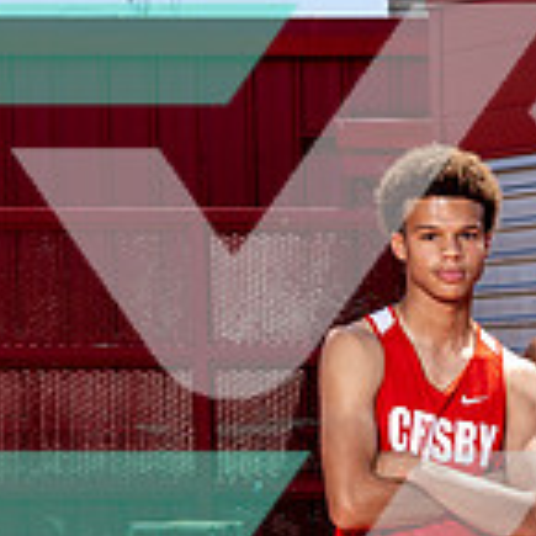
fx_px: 2382
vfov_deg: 12.5
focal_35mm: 136
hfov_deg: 12.2
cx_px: 828
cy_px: 653
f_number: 8
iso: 100
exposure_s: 1/250
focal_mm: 37
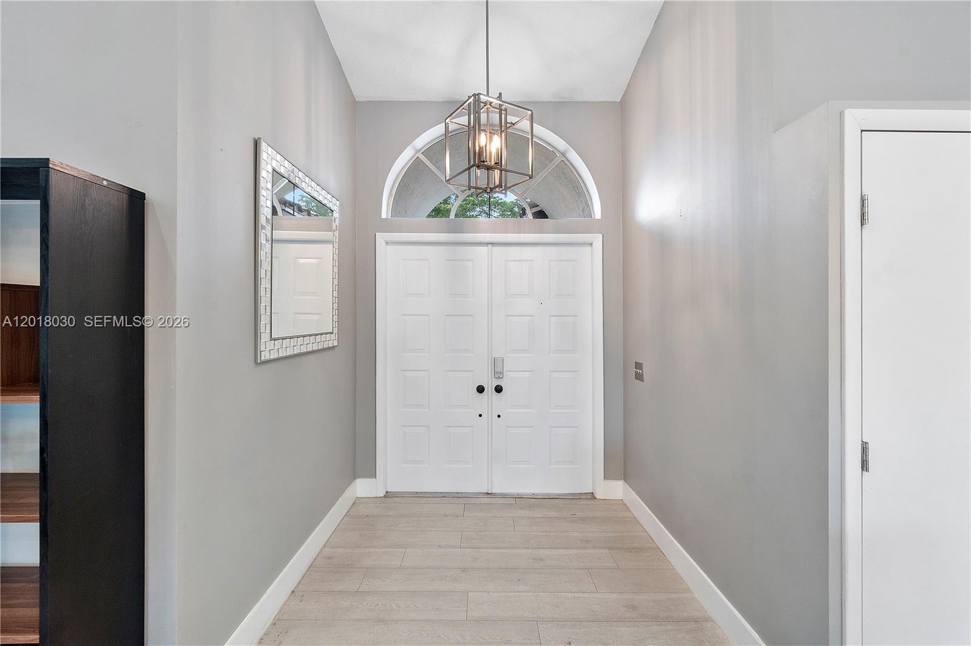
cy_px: 323
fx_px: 404
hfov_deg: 100.4
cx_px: 486
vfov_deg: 77.3
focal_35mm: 15
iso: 160
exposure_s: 1/5
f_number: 11
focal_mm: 10
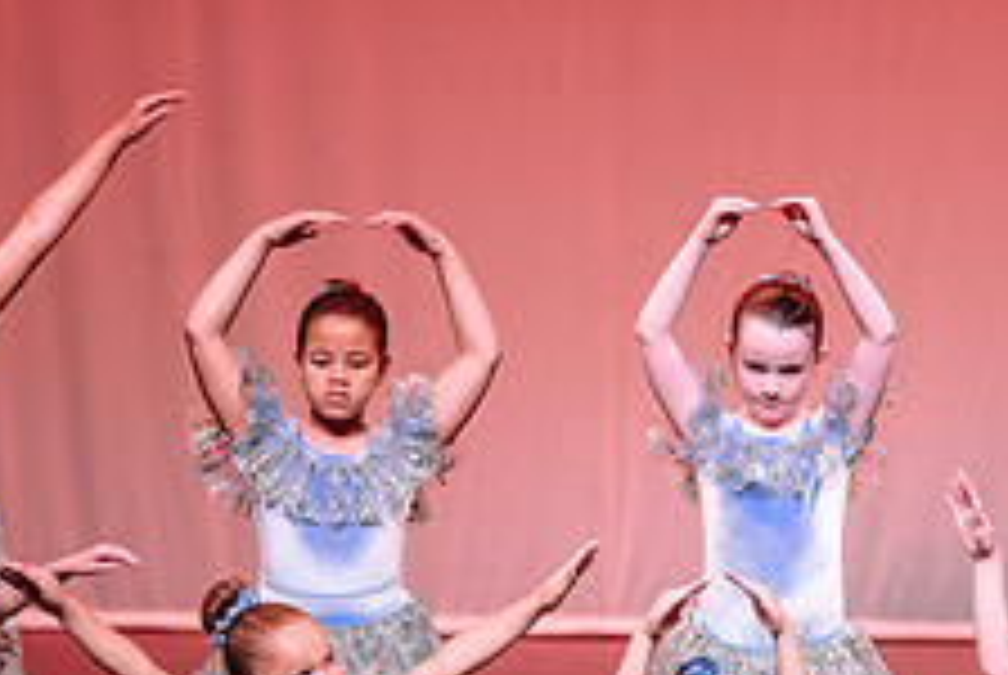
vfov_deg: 4.3
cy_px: 425
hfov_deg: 6.4
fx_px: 9056
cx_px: 824
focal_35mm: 323
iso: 1250
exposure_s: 1/500
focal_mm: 125
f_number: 2.8
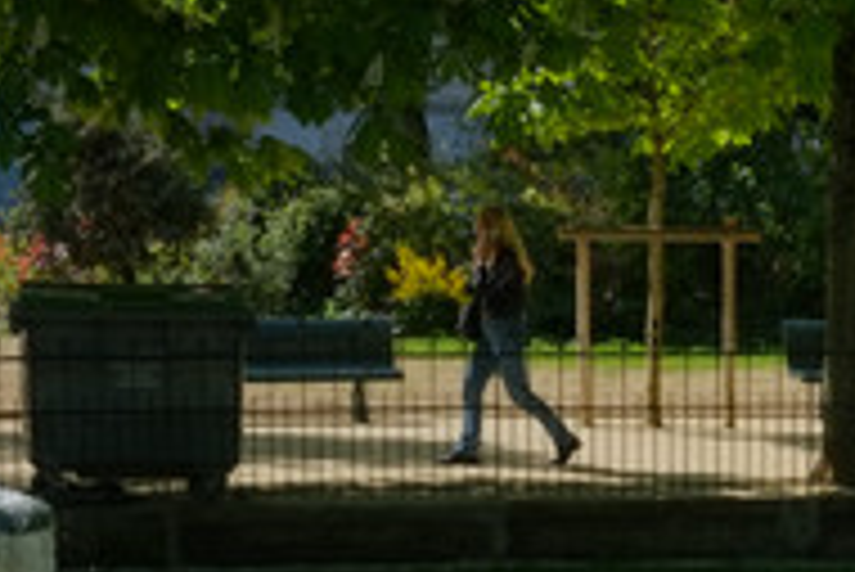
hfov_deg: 14.5
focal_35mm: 138
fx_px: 3280
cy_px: 813
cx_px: 909
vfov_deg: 9.7
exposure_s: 1/420
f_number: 7.1
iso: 200
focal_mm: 27
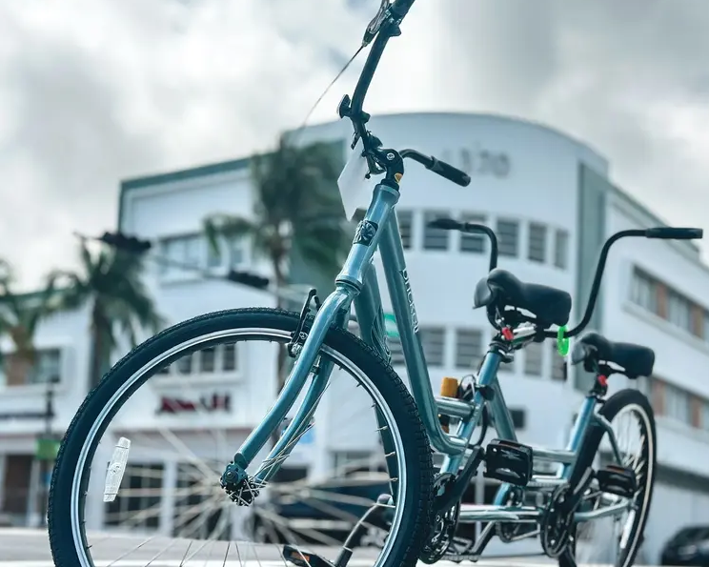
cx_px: 356
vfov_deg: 24.2
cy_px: 312
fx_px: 1322
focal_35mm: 63
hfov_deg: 30.0
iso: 100
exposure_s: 1/4200
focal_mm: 6.86
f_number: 1.8
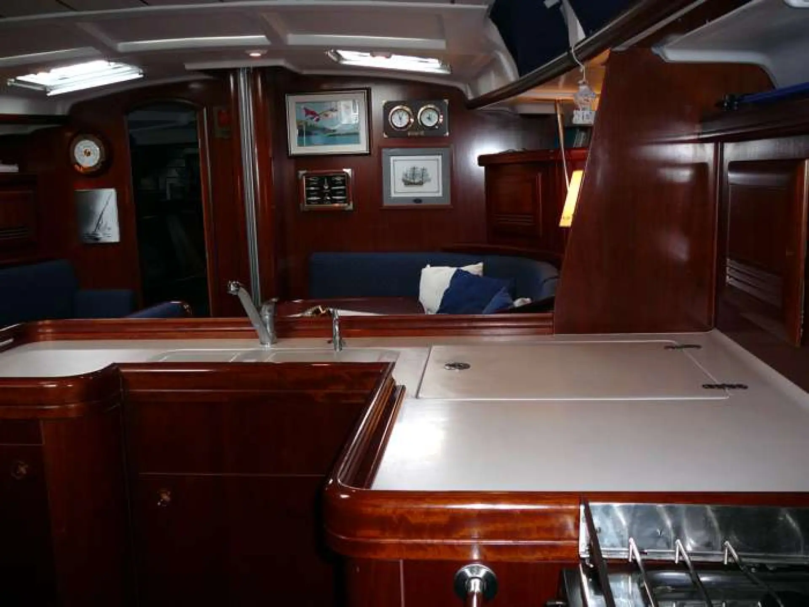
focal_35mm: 35
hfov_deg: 52.6
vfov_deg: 40.7
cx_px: 404
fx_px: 818
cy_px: 304
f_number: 2.8
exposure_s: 1/30
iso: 100
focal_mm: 5.2
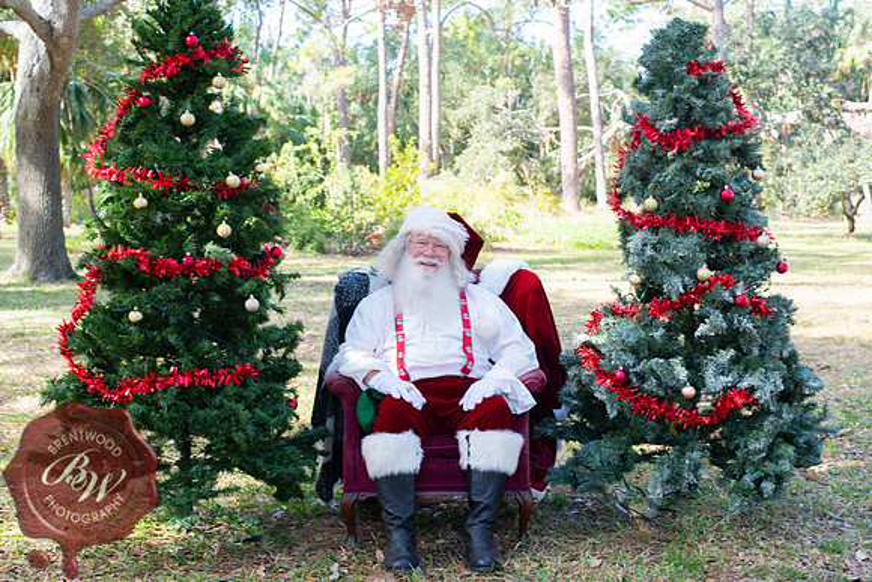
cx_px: 436
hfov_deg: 39.6
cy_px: 291
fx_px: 1211
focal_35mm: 50
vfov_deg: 27.0
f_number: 7.1
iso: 100
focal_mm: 50
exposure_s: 1/80
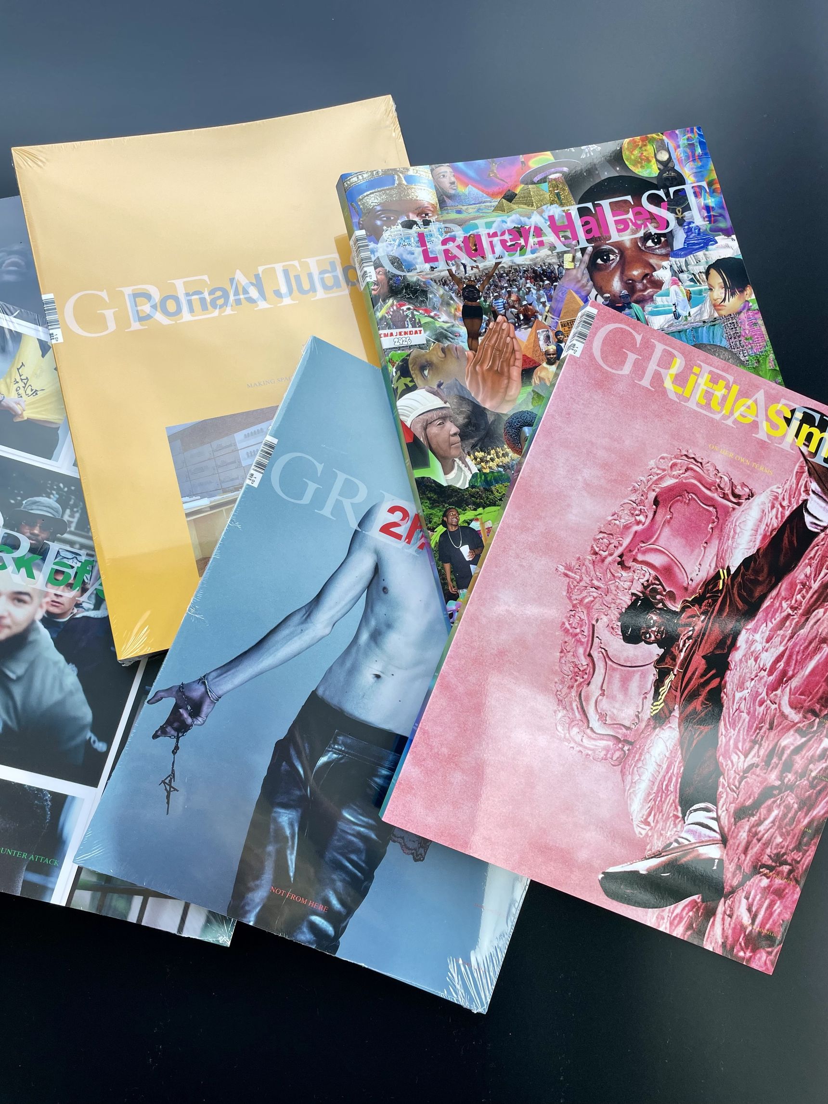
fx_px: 829
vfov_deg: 67.3
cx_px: 414
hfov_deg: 53.1
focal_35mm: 26
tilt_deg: -82.4
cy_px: 552
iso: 32
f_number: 1.6
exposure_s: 1/238
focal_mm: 4.2
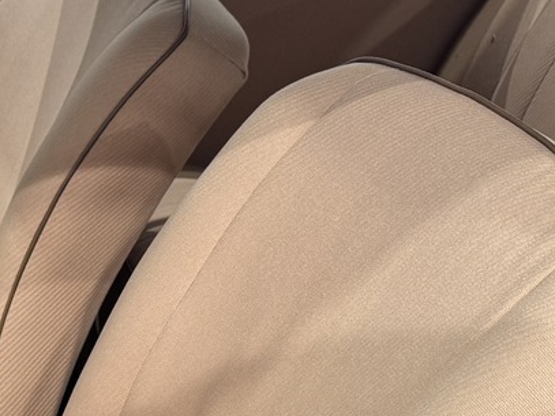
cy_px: 436
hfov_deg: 21.5
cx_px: -100
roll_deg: -0.1
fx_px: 1362
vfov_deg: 16.9
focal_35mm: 85
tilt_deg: -30.7
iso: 125
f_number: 1.78
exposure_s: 1/50
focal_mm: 6.76
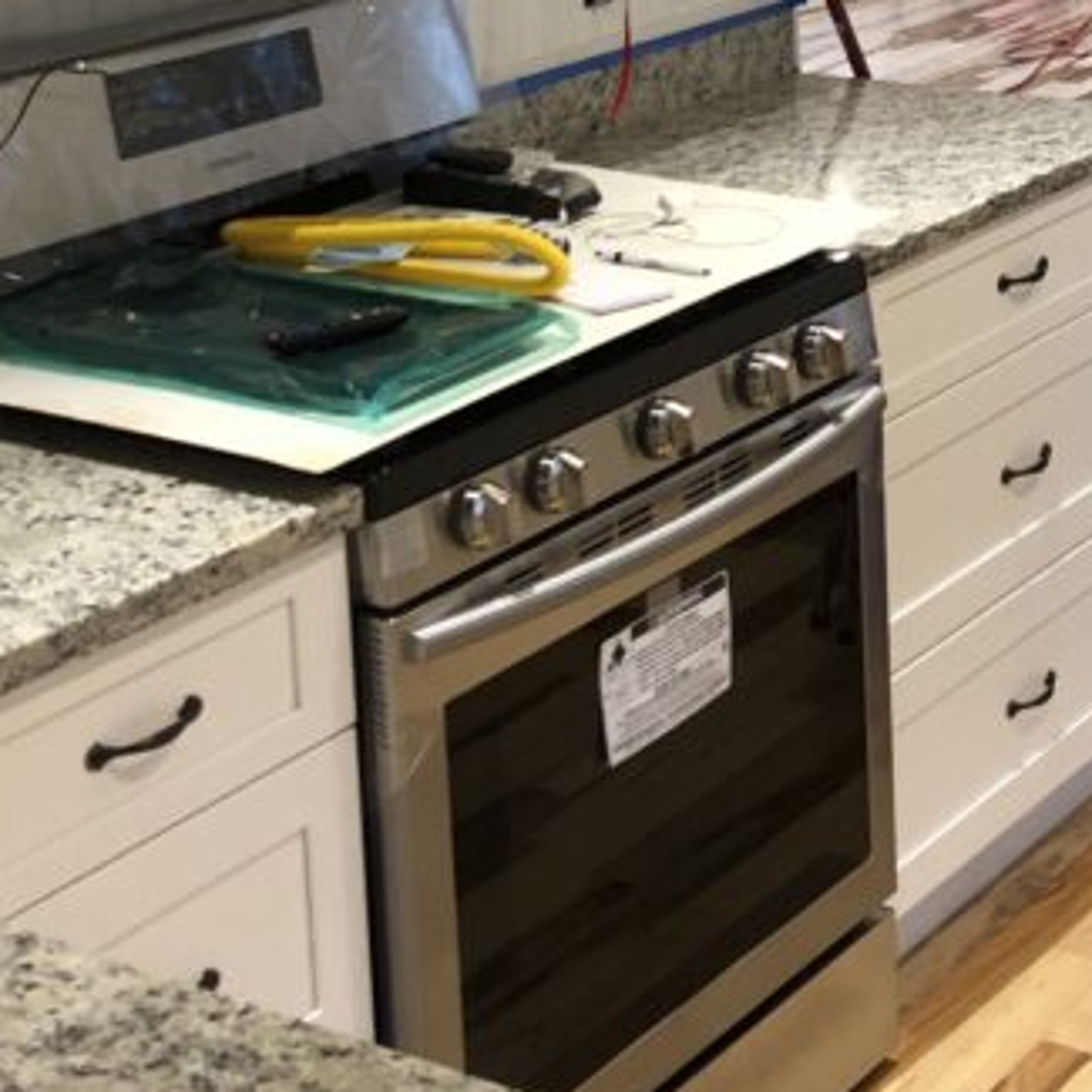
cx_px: 1048
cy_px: -81
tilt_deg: -8.9
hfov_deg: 21.5
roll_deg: +1.7
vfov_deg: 21.2
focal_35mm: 78
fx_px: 2784
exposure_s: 1/17
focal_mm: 3.99
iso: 40
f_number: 1.8
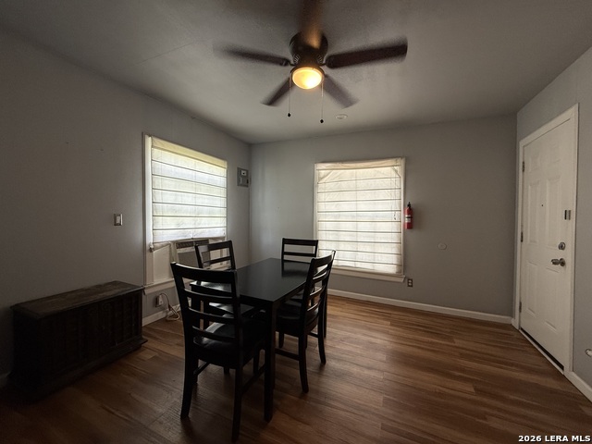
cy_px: 222
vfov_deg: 85.7
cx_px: 296
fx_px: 239
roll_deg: -1.4
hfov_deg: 102.1
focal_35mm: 14
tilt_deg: -1.7
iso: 125
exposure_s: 1/99
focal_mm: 2.22
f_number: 2.2
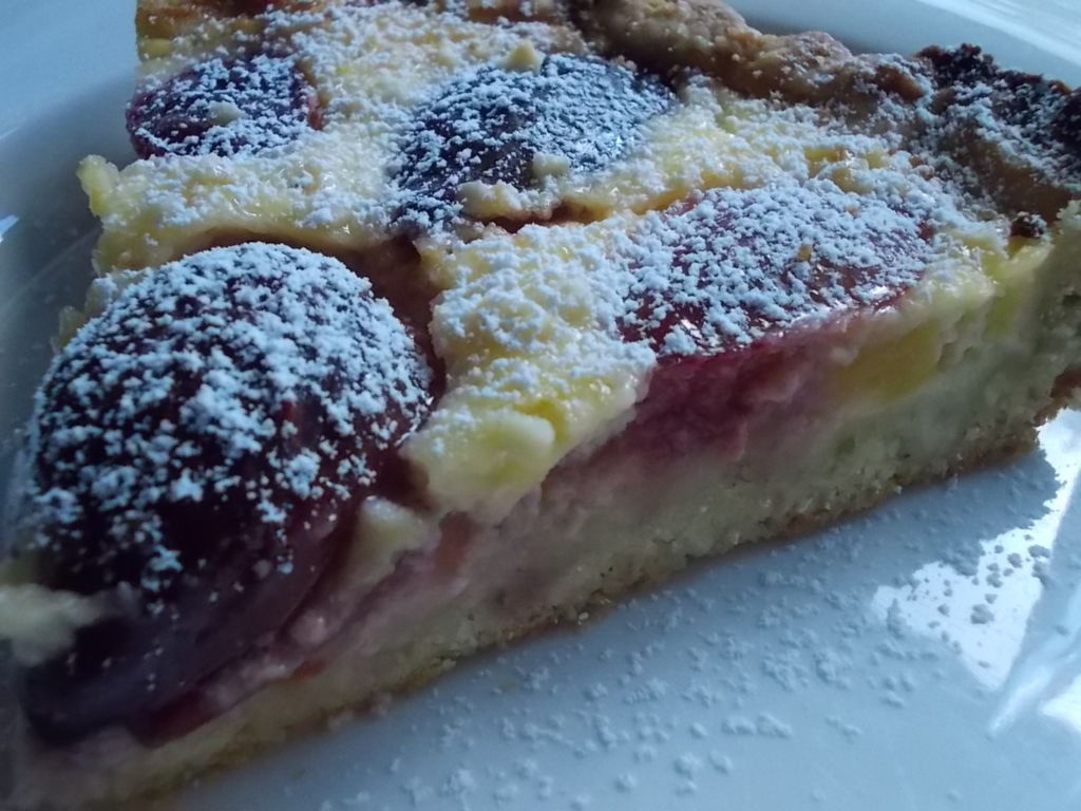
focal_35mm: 43
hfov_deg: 43.9
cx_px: 540
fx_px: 1343
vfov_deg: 33.6
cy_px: 406
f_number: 3.3
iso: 400
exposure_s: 1/200
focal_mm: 6.1
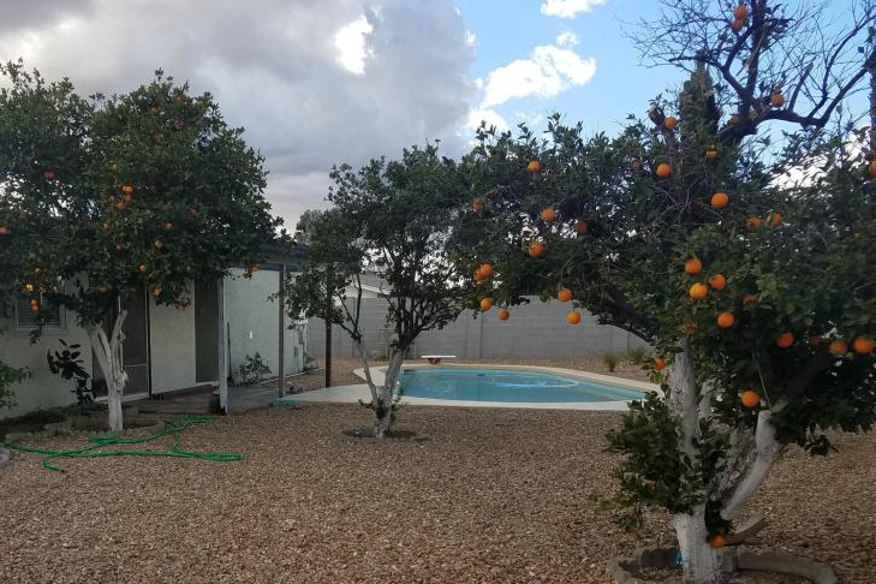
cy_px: 443
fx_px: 925
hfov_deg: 49.5
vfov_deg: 34.3
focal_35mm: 38
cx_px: 270
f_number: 1.7
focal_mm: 4.2
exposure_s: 1/1028
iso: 40
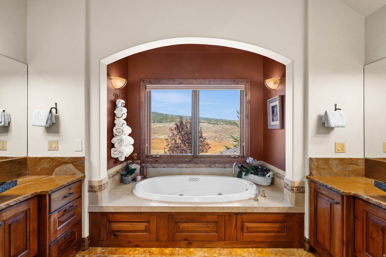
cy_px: 128
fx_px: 171
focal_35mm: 16
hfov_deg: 96.8
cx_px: 193
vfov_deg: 73.7
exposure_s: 1/25
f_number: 7.1
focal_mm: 16
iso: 400
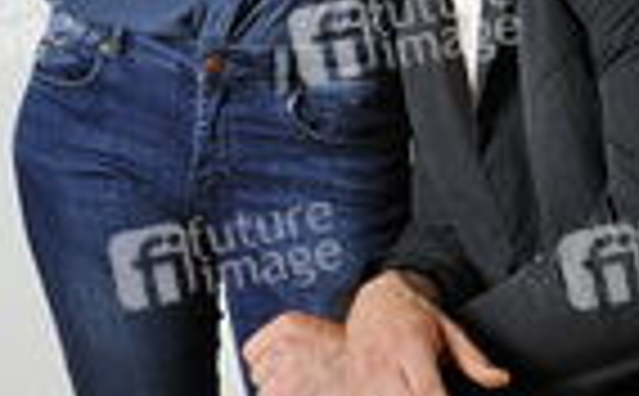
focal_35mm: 146
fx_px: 2537
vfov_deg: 8.8
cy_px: -81
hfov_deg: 14.4
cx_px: 286
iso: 640
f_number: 5
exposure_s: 1/100
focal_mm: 45
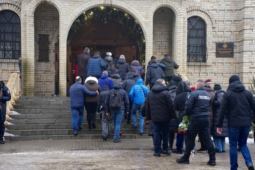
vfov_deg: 18.2
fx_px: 531
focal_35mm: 75
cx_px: 128
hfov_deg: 27.0
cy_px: 85
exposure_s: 1/160
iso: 640
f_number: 4
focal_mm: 75
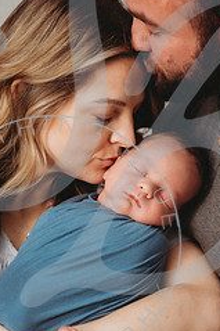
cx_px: 115
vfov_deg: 20.8
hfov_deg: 13.9
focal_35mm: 98
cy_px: 138
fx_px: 900
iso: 100
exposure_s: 1/125
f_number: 2.8
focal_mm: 52
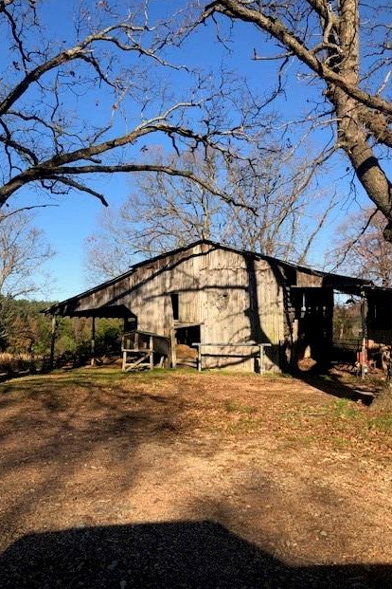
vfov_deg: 61.9
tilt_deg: +2.7
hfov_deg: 43.6
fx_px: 490
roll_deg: +4.7
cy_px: 300
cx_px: 187
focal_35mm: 30
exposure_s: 1/1156
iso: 20
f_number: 1.8
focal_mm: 4
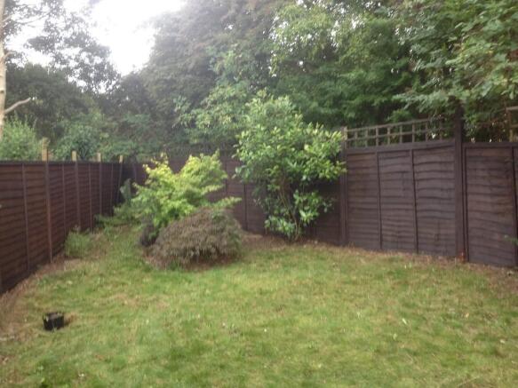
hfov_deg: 52.6
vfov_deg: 40.7
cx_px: 259
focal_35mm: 35
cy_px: 194
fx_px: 524
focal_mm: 4.28
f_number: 2.4
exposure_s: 1/30
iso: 50
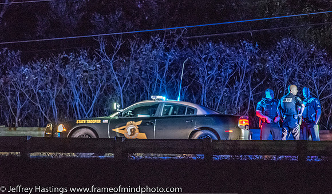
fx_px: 2451
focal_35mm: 276
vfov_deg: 4.5
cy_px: 108
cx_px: 166
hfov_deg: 7.7
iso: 16000
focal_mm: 175
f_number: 5.3
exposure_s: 1/25
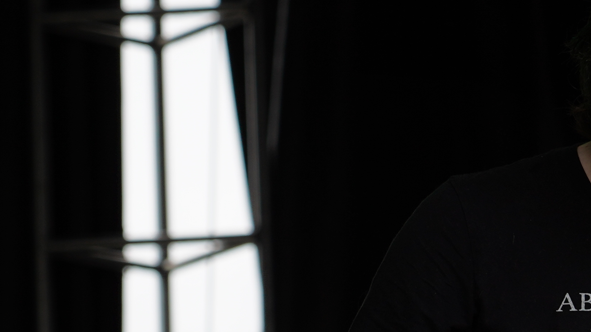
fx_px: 6315
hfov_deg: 5.3
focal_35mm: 403
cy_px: 278
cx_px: 607
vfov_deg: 3.0
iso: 100
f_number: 5.6
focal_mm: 105
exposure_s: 1/250
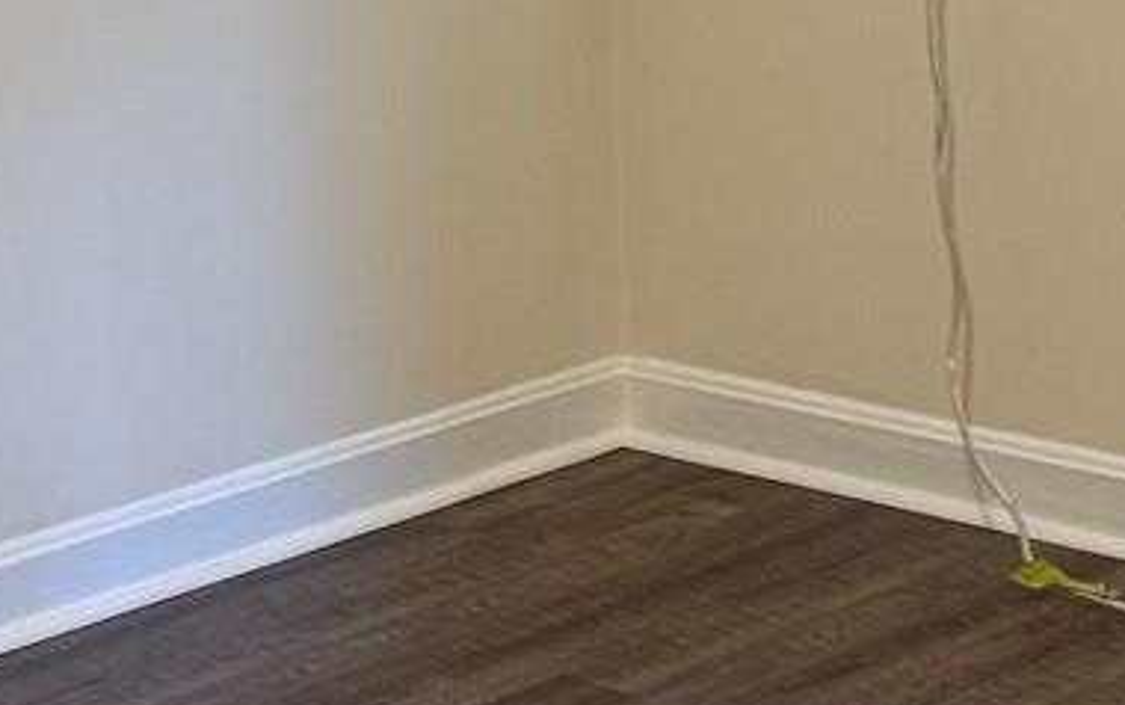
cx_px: 548
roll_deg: +0.9
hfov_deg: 15.2
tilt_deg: -12.4
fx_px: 4203
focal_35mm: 137
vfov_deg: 9.6
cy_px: 228
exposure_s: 1/60
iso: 250
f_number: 1.78
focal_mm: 6.76
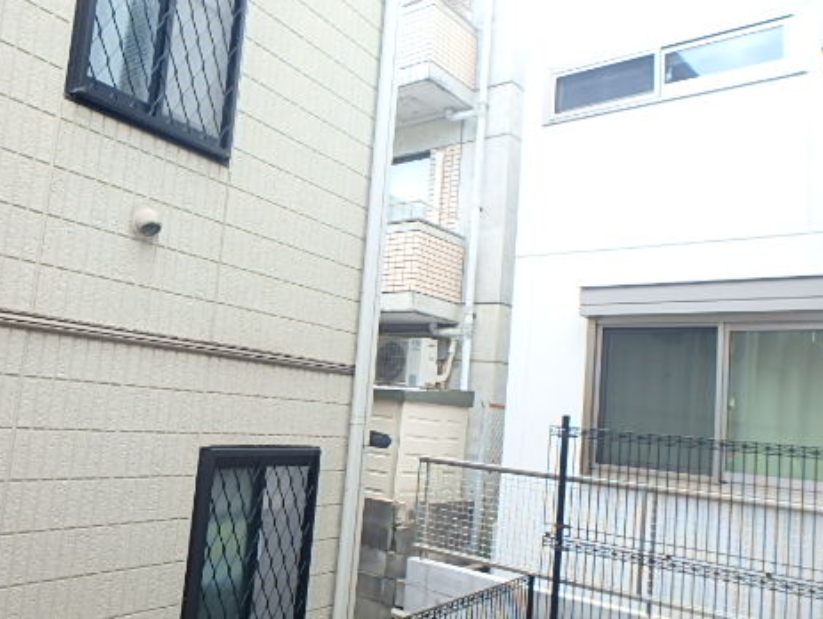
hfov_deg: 61.6
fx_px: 690
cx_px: 405
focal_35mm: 29
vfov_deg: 48.2
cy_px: 334
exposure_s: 1/100
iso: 125
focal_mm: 3.7
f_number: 3.5
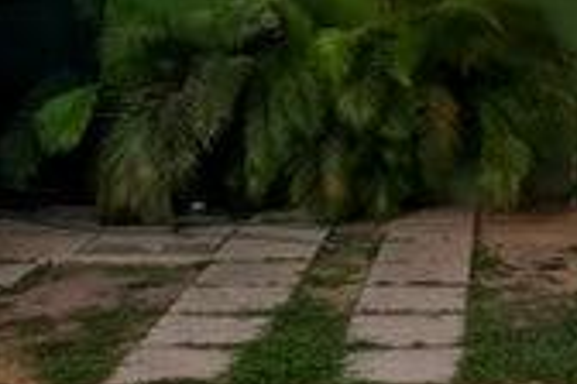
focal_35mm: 96
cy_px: -226
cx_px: 479
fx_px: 1541
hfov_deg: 20.9
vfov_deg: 13.3
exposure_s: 1/6
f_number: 9
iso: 250
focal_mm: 22.5
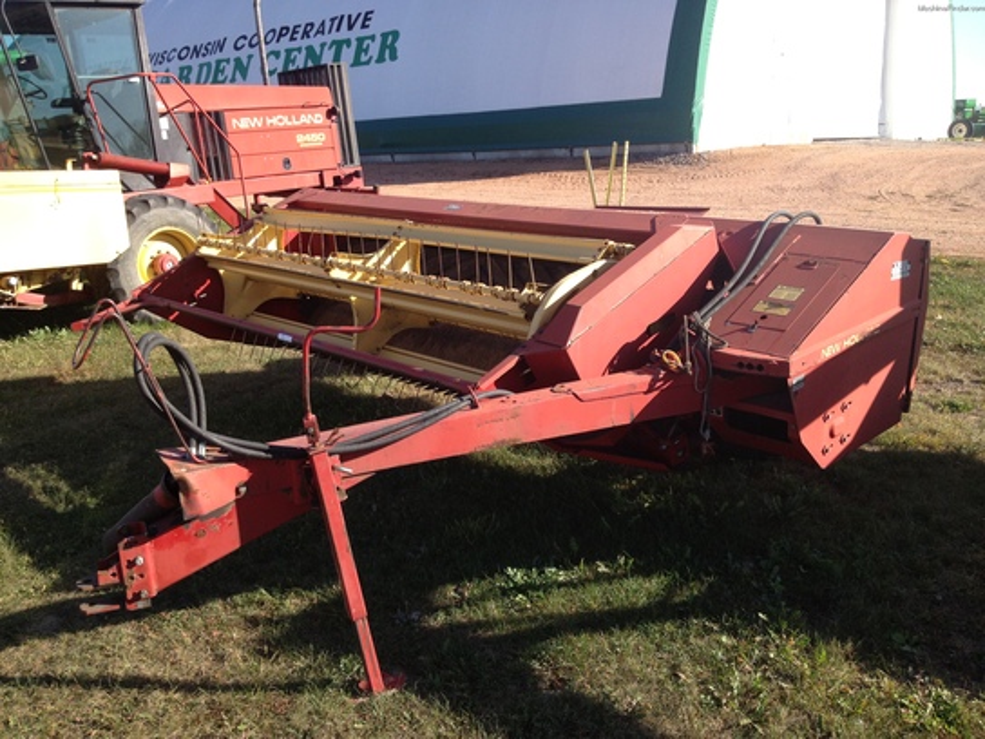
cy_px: 370
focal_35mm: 35
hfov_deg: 52.6
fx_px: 996
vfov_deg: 40.7
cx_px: 492
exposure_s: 1/681
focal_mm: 4.28
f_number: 2.4
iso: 50
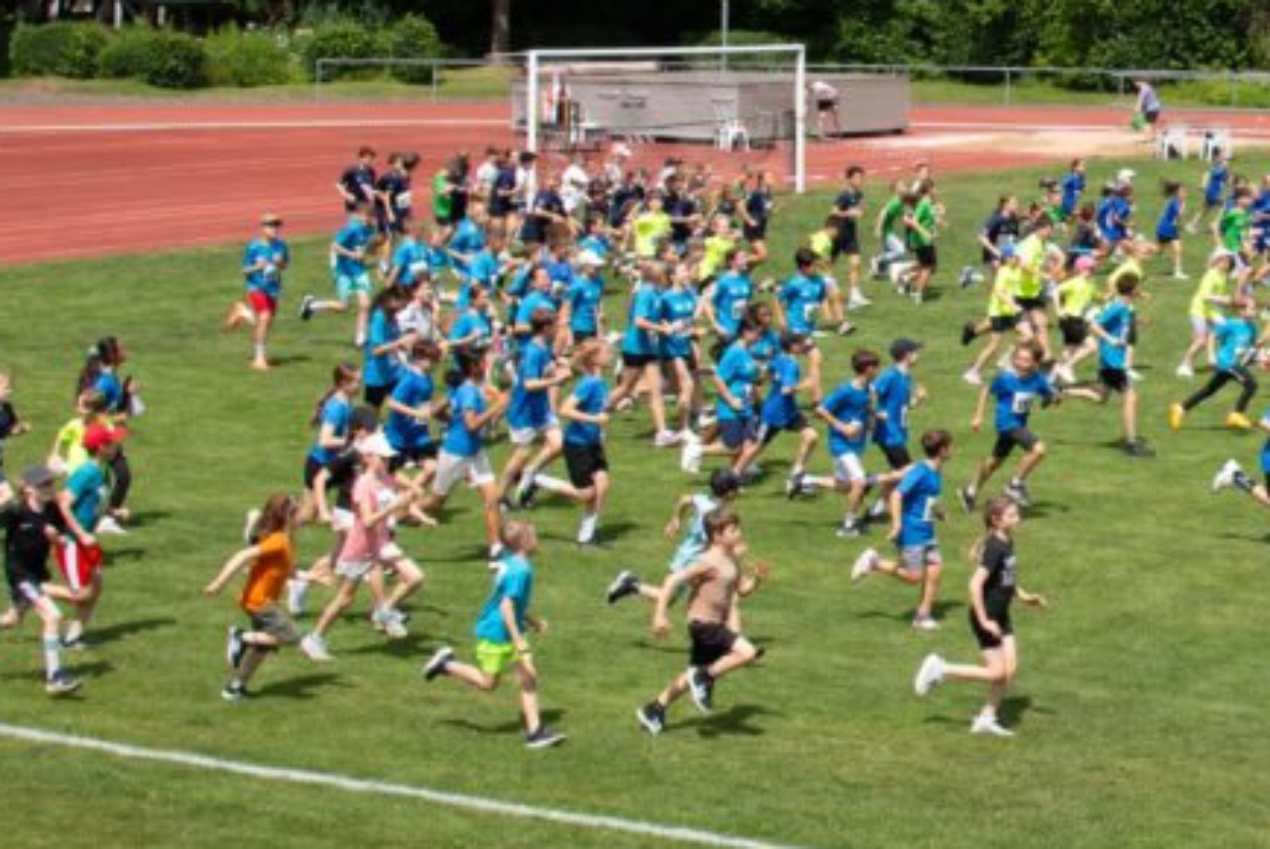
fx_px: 3495
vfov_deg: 13.8
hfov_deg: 20.0
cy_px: 262
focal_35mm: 99
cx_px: 1273
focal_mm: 28
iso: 400
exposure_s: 1/1000
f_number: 9
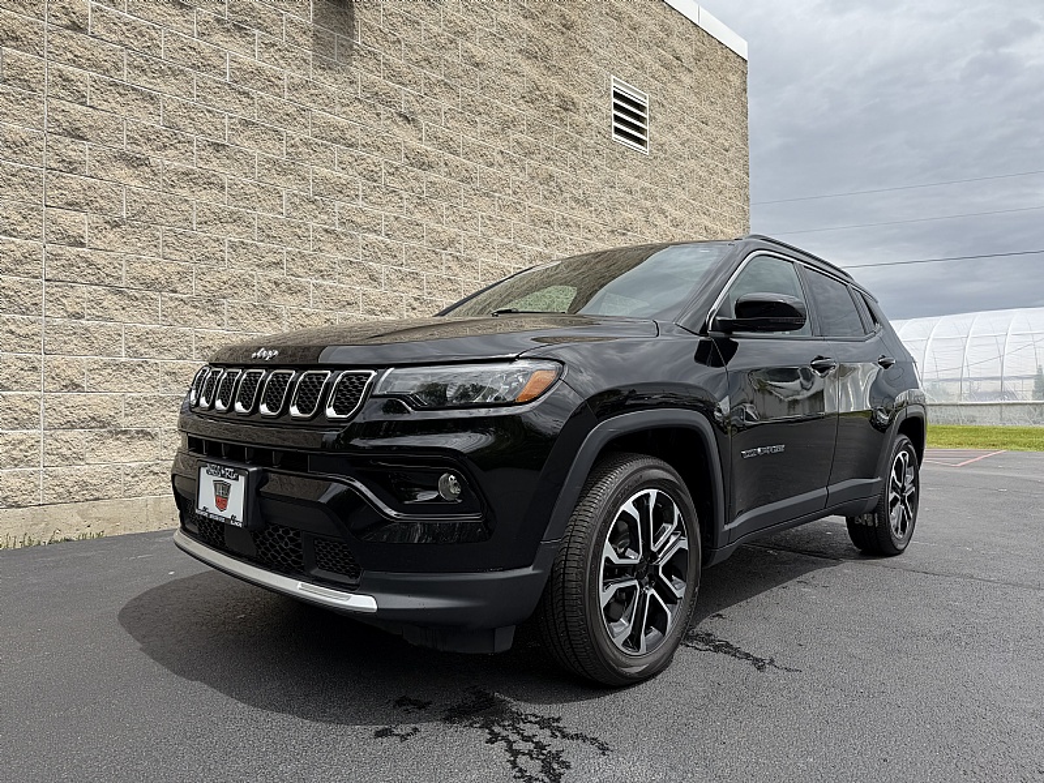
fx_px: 724
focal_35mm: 24
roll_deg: +0.2
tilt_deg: +1.4
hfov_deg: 71.6
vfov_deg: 56.8
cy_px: 392
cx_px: 522
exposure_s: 1/3759
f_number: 1.78
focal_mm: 6.76
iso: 80
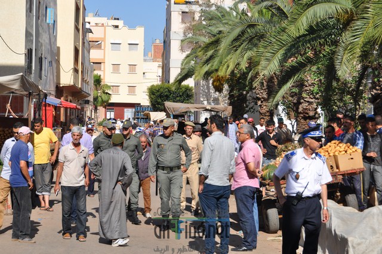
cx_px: 191
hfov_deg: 24.6
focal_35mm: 82
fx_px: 874
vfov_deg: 16.5
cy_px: 127
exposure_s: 1/400
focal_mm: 55
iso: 200
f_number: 10
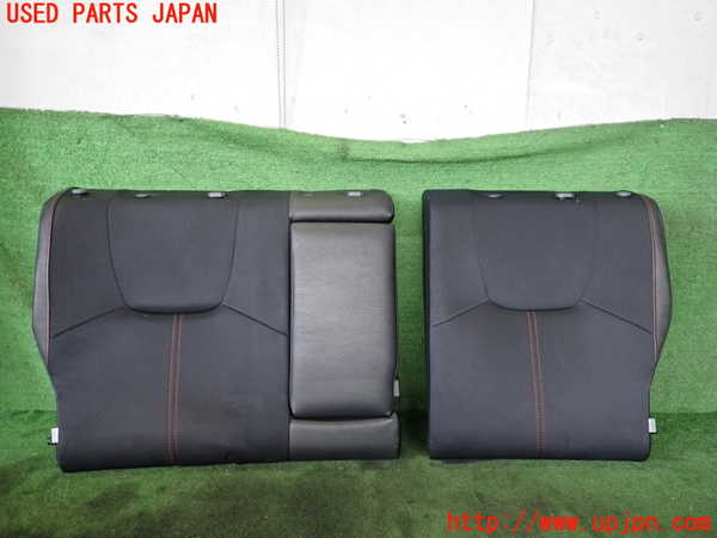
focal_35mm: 25
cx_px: 358
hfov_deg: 69.4
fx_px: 518
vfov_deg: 54.9
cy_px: 269
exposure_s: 1/30
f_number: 2
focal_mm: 4.5
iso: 200
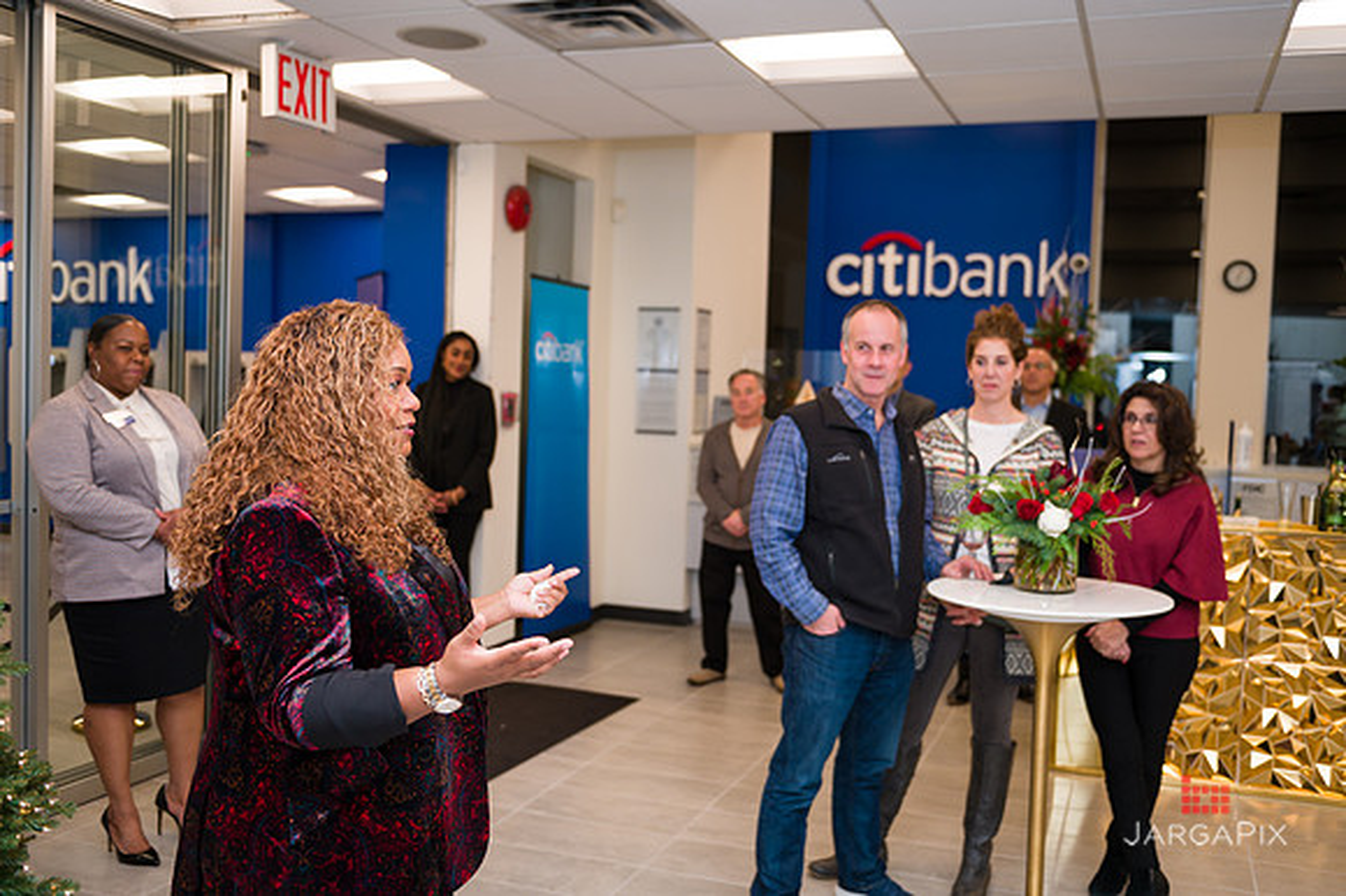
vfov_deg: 38.8
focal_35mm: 34
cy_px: 448
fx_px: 1270
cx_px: 673
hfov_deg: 55.8
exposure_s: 1/200
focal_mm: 34
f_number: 3.2
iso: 400
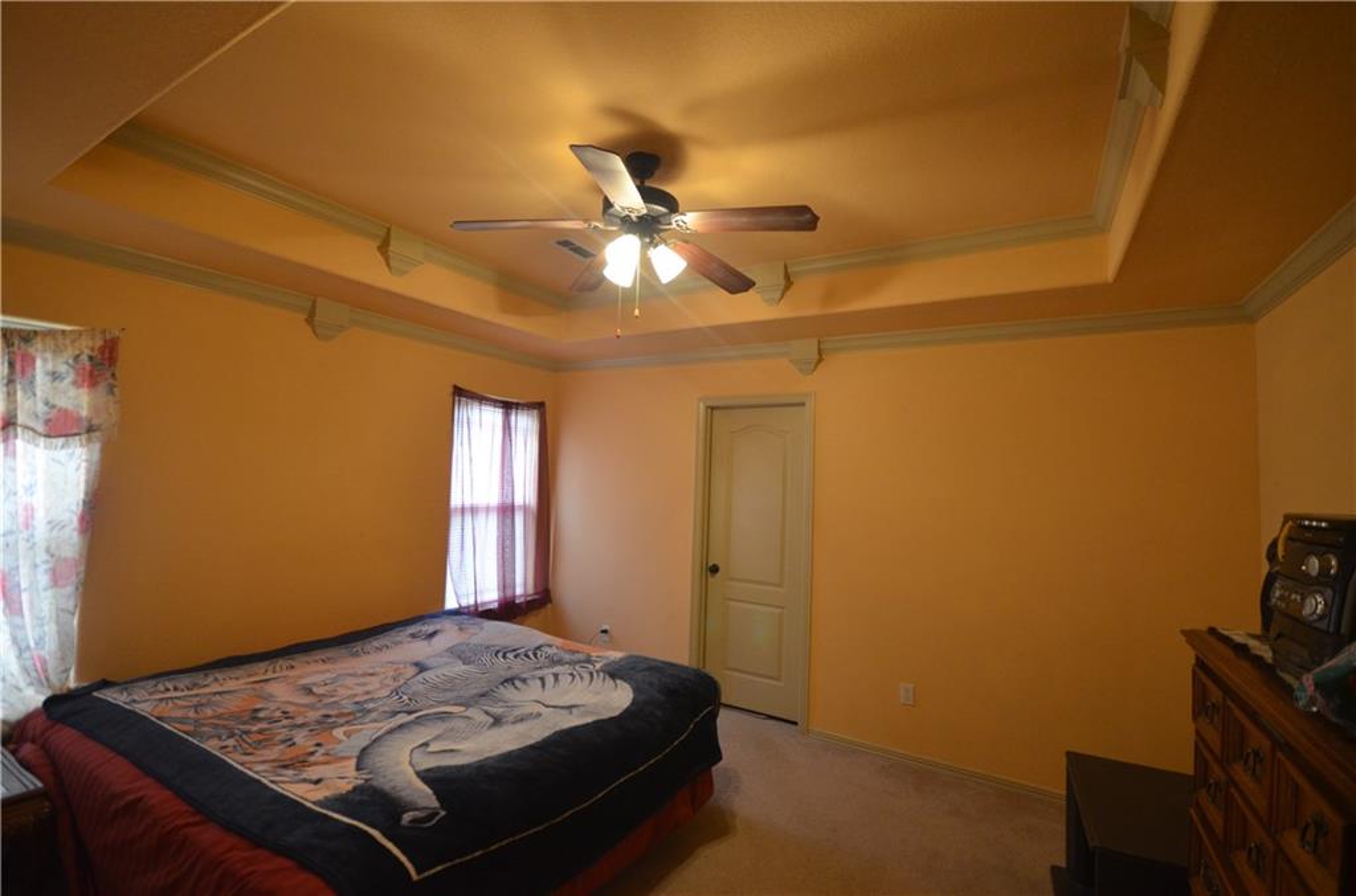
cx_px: 678
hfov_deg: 100.5
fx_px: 564
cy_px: 448
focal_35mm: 15
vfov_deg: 77.0
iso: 1000
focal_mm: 10
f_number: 4
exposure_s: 1/30
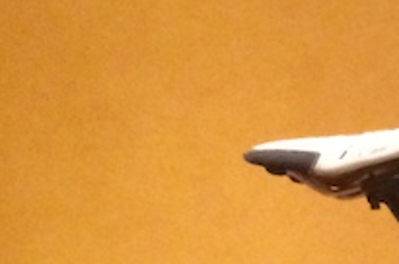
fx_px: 1671
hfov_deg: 12.2
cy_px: 474
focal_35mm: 151
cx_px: 767
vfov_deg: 8.7
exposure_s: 1/15
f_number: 2.2
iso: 400
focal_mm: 4.15
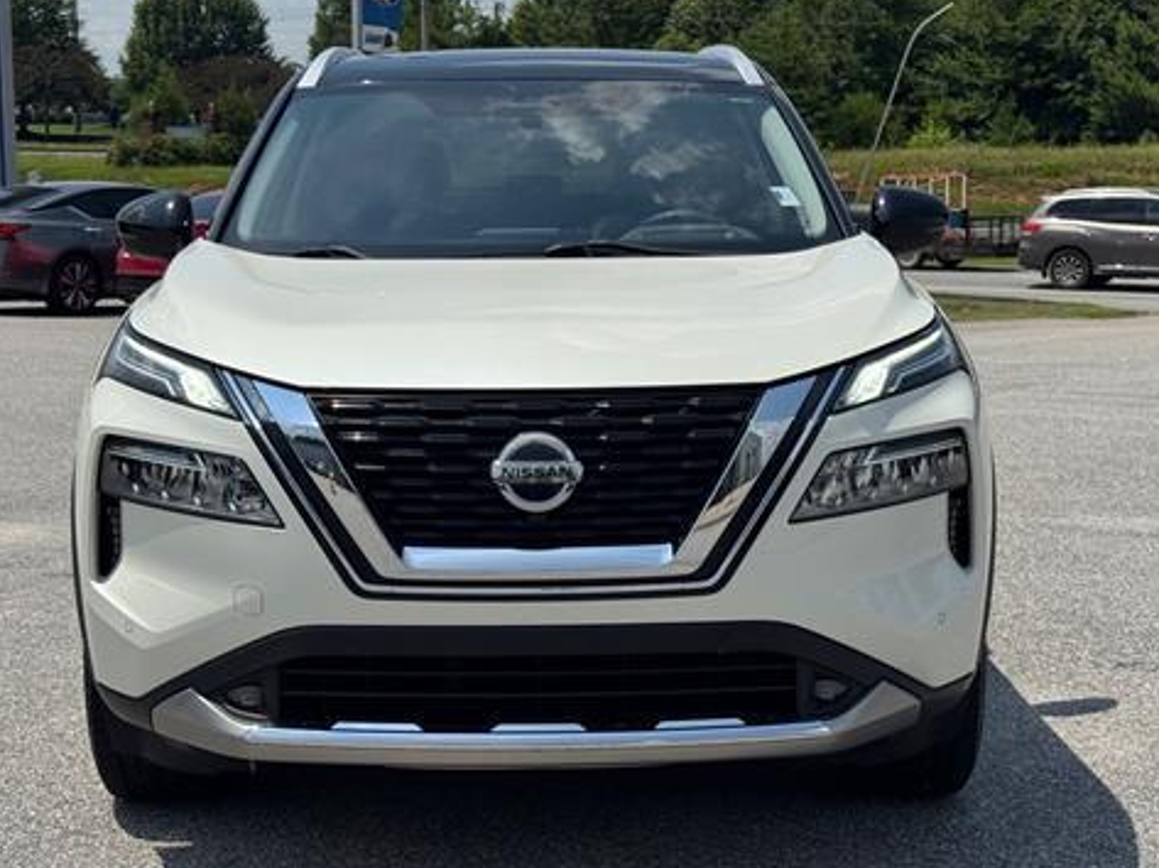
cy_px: 436
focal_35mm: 65
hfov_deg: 29.8
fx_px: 2175
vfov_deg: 22.6
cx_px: 581
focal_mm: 6.76
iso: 80
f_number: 1.78
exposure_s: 1/10526
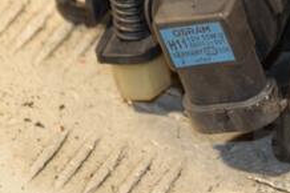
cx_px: 229
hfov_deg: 4.7
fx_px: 3496
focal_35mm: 434
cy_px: -43
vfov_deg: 3.2
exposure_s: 1/100
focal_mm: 105
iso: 800
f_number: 5.6
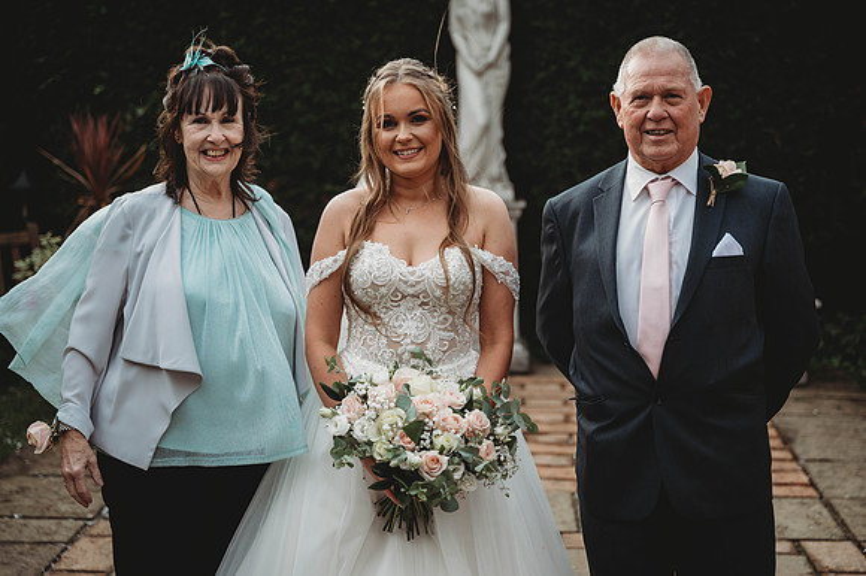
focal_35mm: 67
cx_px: 433
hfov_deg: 30.1
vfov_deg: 20.3
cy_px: 288
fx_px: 1611
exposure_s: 1/400
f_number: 2.8
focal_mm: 67
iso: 100
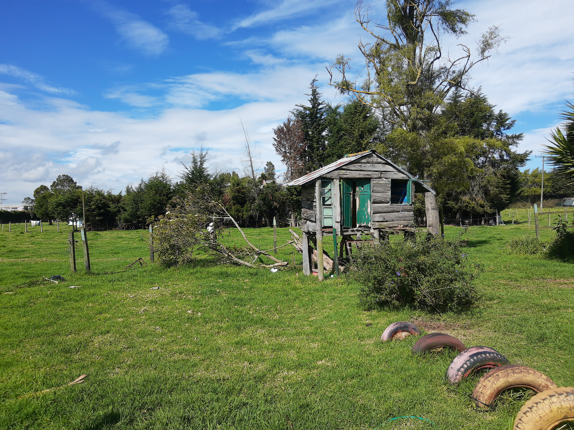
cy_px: 215
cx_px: 287
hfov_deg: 67.3
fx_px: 431
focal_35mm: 26
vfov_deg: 53.1
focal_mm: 3.95
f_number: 1.8
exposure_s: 1/1361
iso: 40
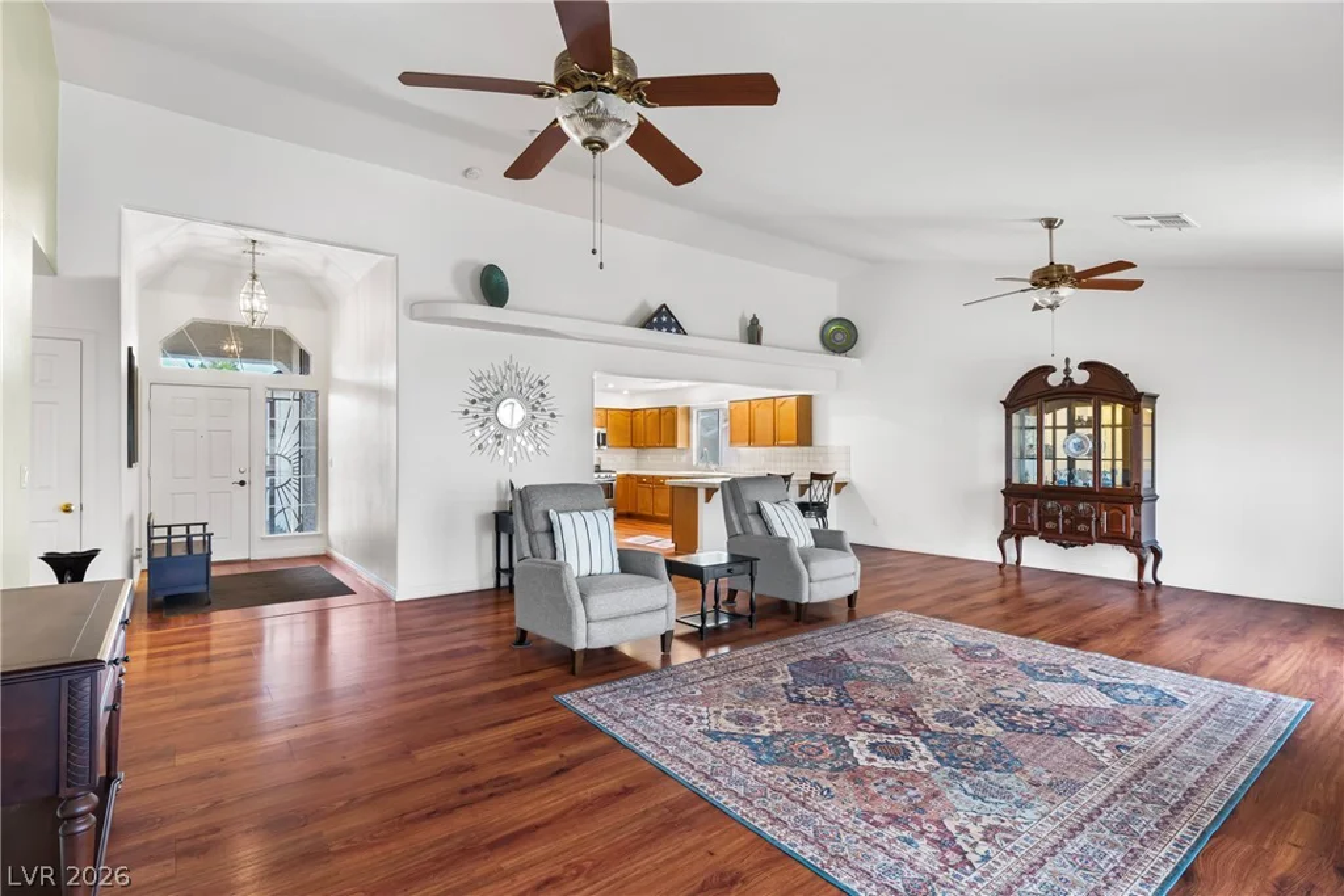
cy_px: 448
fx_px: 635
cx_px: 672
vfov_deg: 70.5
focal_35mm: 17
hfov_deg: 93.3
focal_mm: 17
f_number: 8
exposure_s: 3.2
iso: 400
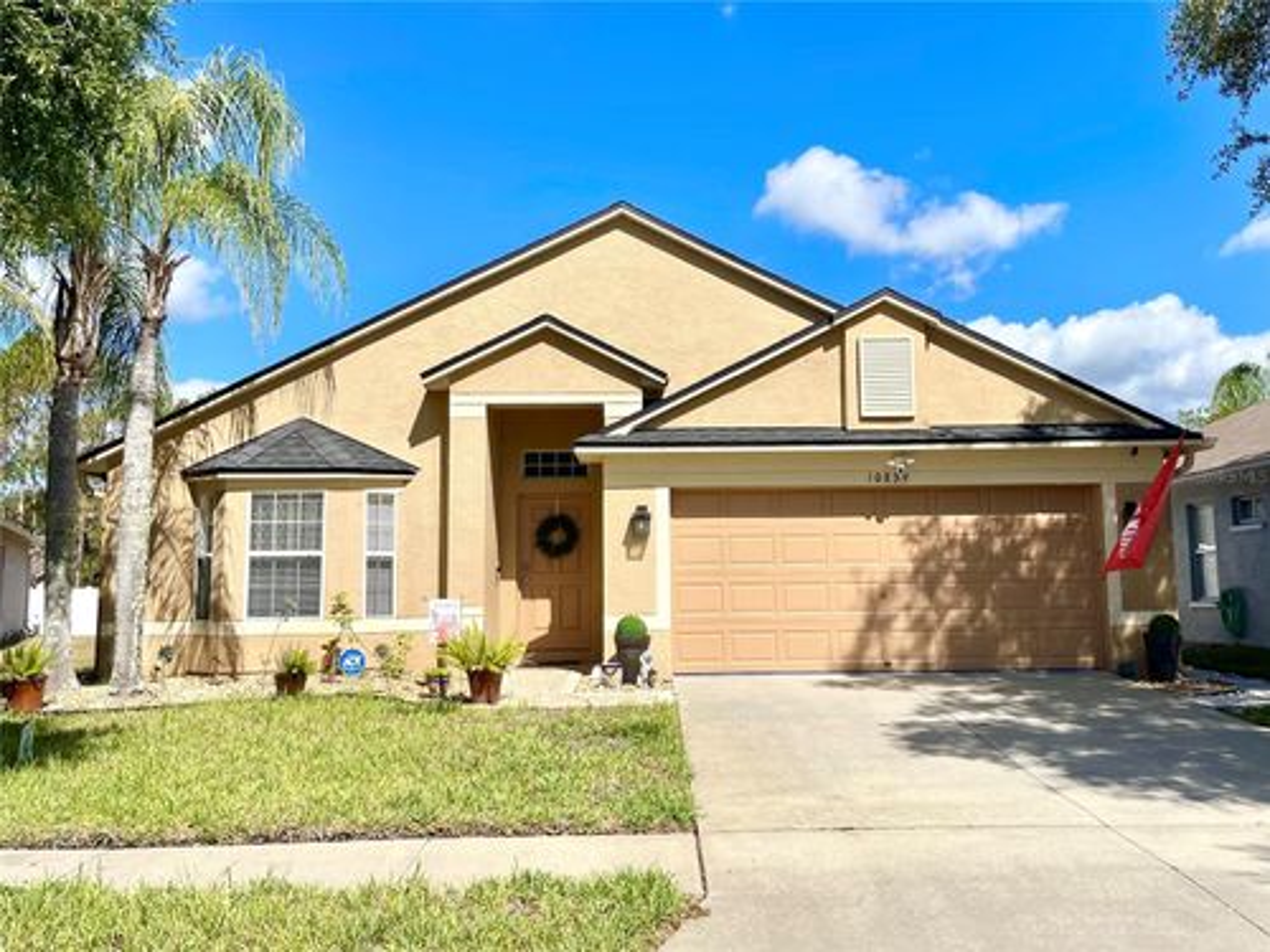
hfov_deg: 69.4
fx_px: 917
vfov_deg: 54.9
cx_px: 635
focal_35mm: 25
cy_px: 476
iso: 32
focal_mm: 5.1
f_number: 1.6
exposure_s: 1/5376
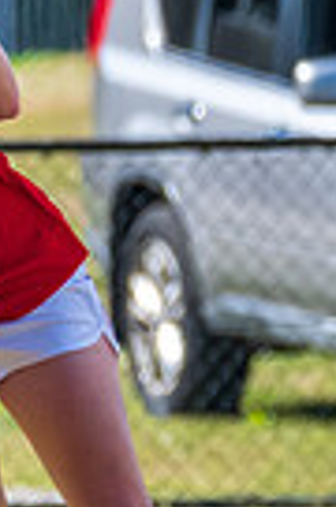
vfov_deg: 0.7
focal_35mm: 3040
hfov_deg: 0.5
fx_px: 42775
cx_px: 37
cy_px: 300
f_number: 6
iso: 800
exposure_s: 1/2000
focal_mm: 450
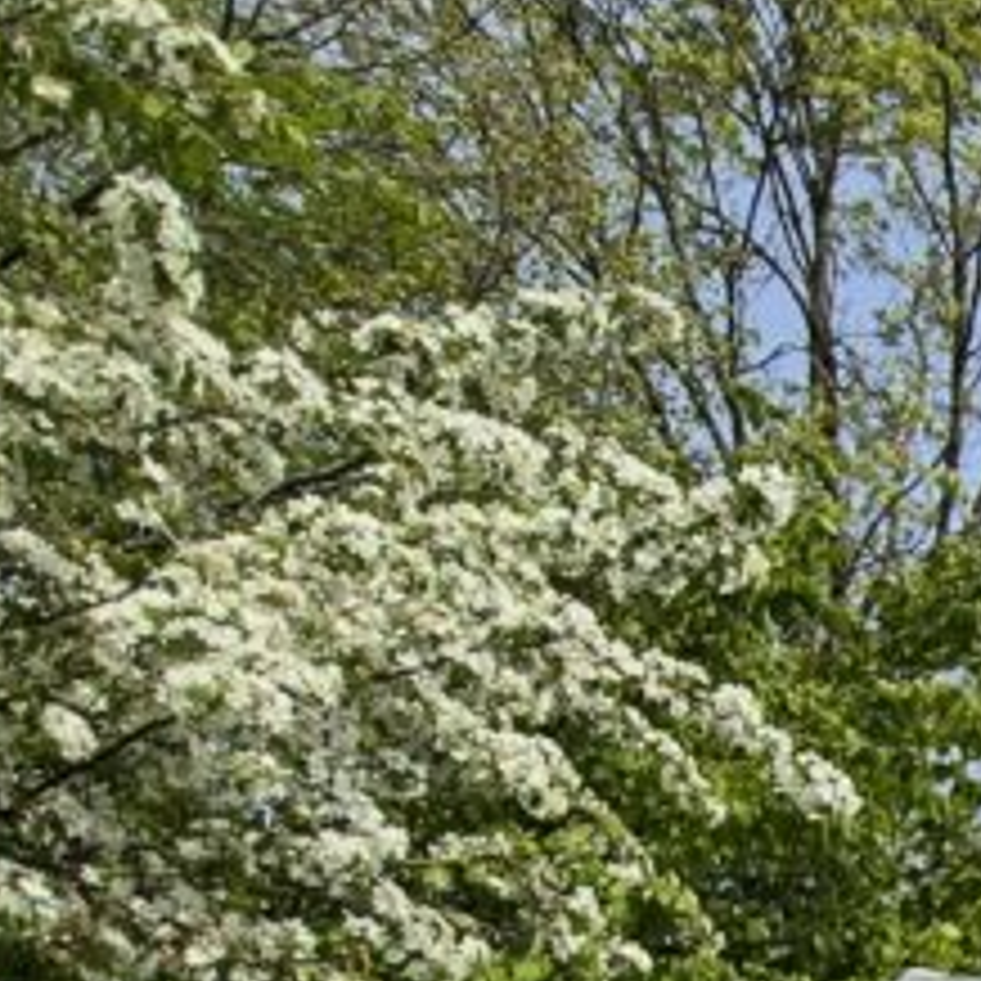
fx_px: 1731
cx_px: 1814
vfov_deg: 26.9
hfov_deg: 20.6
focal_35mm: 54
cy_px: 1256
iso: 50
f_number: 2.2
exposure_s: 1/3320
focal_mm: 2.2
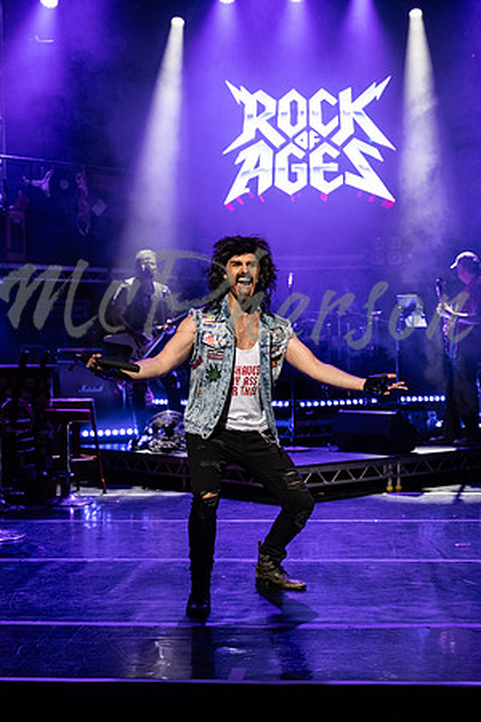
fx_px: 1162
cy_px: 361
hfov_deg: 23.4
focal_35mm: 58
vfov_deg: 34.5
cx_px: 240
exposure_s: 1/250
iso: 1250
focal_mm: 38.8
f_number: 3.2
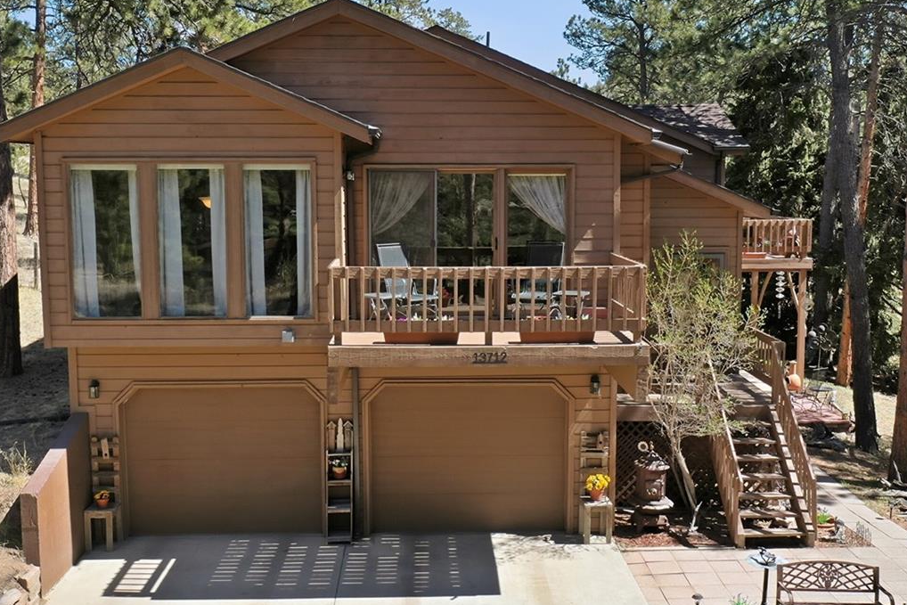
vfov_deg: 30.5
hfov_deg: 44.5
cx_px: 463
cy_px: 307
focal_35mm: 44
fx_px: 1109
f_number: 5
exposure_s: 1/320
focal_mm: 10.3
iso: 100
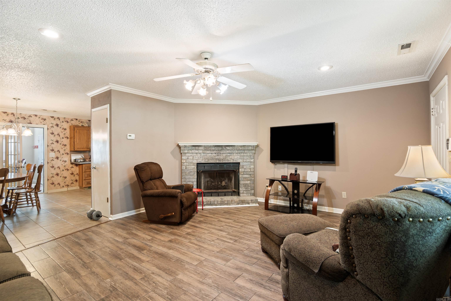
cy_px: 150
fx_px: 200
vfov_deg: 73.7
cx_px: 226
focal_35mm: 16
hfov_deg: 96.7
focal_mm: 16
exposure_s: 1/1.67
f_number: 6.3
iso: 320
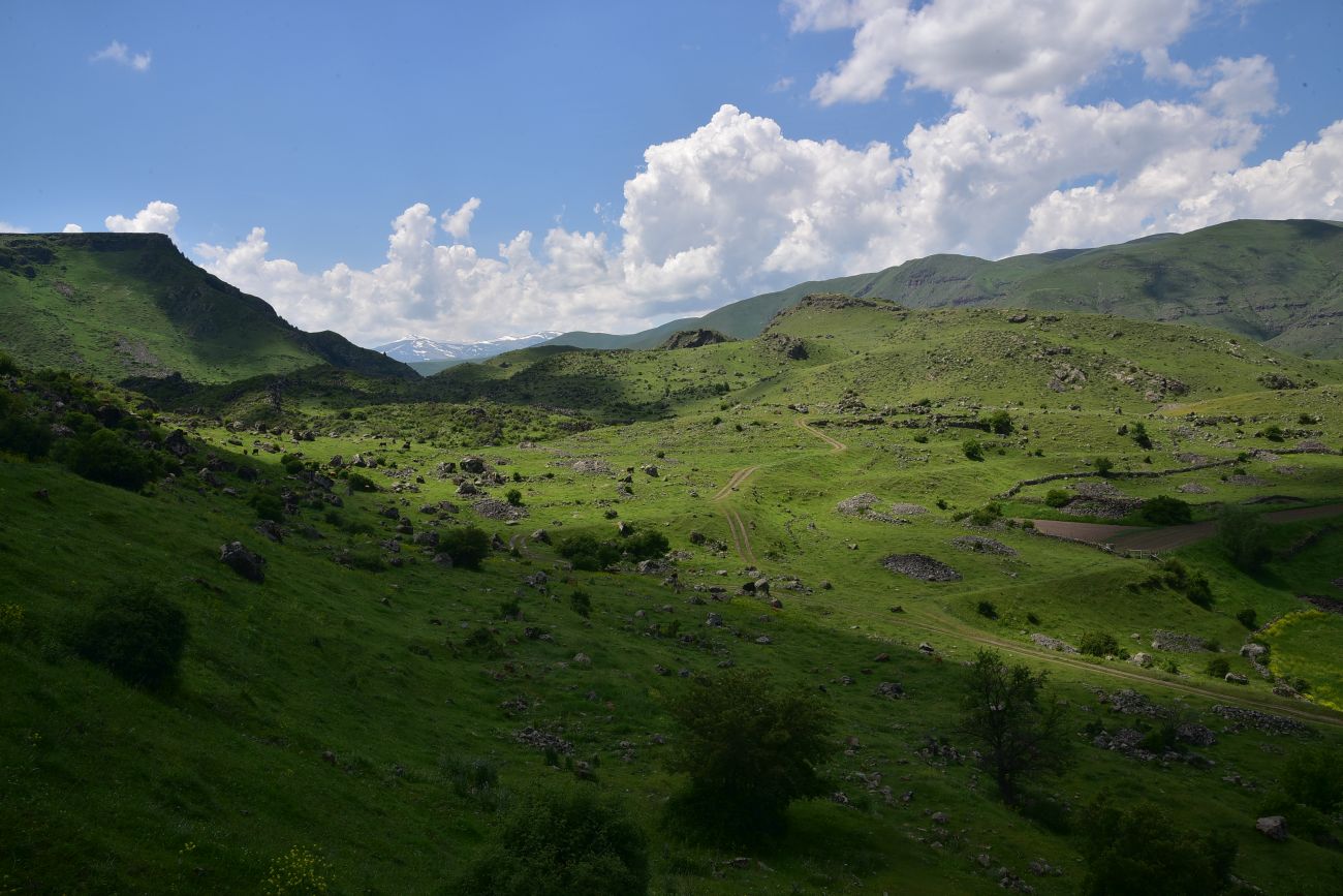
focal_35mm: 50
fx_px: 1865
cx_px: 672
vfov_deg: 27.0
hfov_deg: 39.6
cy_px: 448
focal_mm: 50
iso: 200
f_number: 18
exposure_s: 1/125
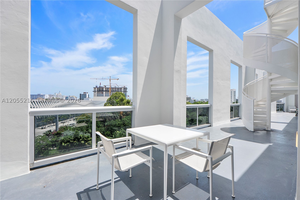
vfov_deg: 77.3
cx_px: 150
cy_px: 100
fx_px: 125
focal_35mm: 15
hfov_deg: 100.4
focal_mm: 10
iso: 500
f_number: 8
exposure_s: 1/1600
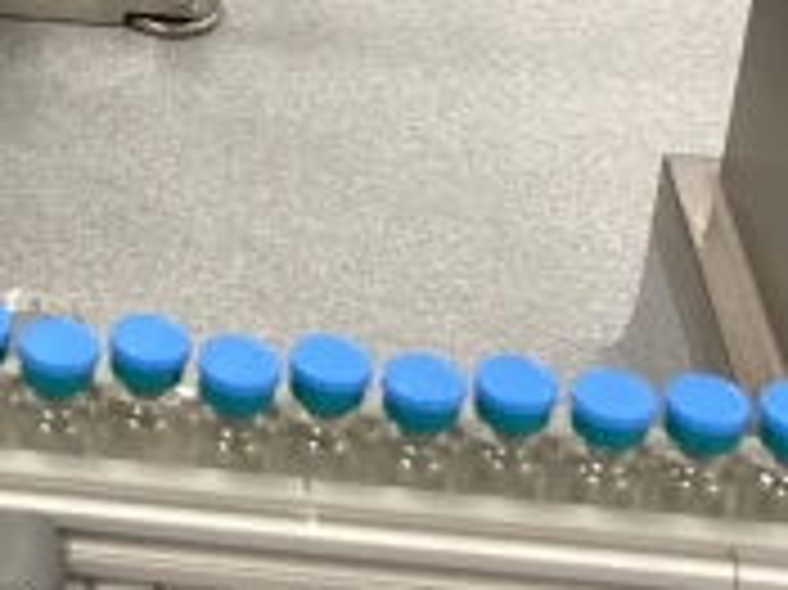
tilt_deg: -25.7
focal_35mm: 120
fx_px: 2730
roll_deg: -1.5
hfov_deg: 15.6
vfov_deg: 11.9
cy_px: -209
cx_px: -257
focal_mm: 3.99
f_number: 1.8
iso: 100
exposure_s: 1/60
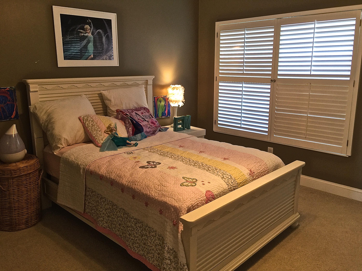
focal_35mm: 29
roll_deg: -1.0
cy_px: 136
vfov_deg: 48.2
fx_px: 303
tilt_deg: -13.6
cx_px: 181
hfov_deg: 61.7
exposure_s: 1/15
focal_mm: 4.15
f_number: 2.2
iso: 50
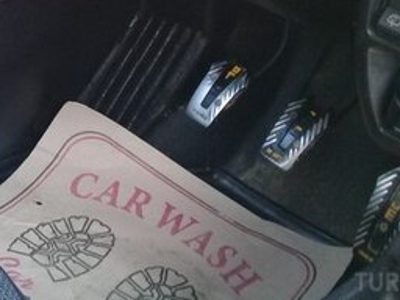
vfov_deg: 17.4
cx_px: -36
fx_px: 924
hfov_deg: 23.0
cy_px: -77
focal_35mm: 80
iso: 64
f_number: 2.2
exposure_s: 1/33
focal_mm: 3.3
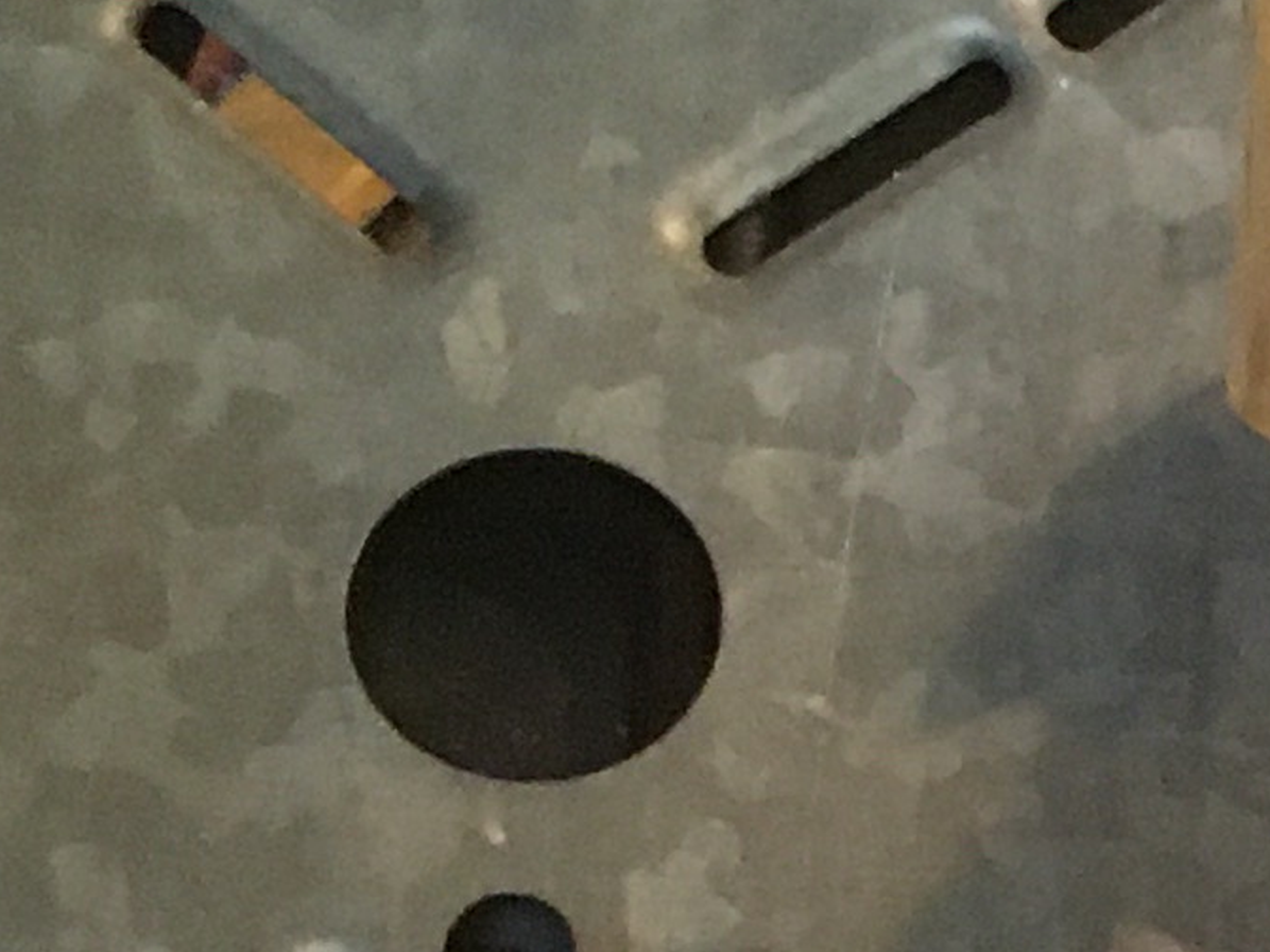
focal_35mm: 174
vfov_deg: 8.4
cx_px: 2383
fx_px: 6384
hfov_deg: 10.6
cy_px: 1305
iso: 250
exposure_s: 1/25
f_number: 2.2
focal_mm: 4.15
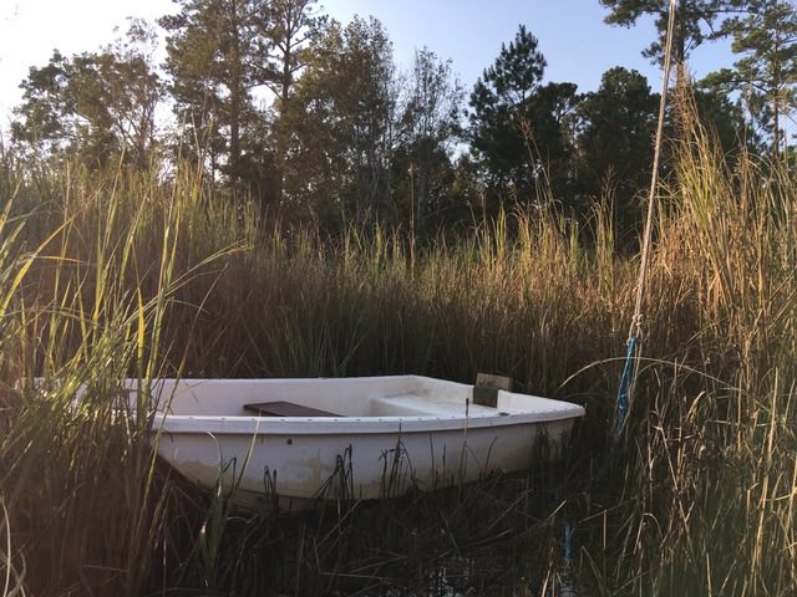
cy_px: 298
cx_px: 398
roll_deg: -4.6
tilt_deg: -0.4
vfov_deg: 48.2
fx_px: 668
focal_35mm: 29
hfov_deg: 61.7
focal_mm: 4.15
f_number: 2.2
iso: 25
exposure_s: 1/610
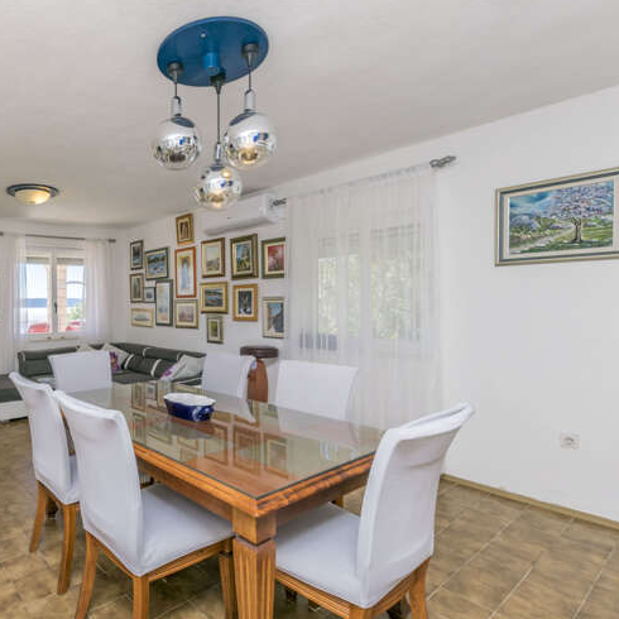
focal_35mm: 20
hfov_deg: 69.3
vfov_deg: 74.8
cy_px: 318
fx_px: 405
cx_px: 147
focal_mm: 10
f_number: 8
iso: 100
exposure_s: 1/160
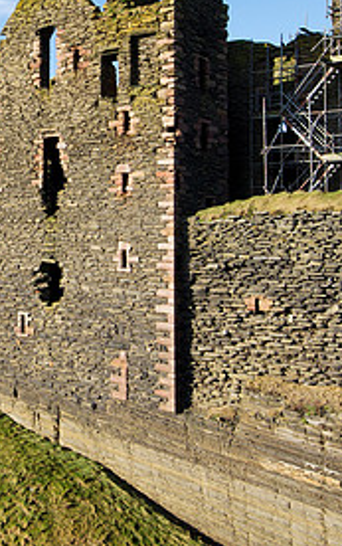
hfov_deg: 22.9
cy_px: 201
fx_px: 804
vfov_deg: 37.3
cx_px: -12
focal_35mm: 54
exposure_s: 1/200
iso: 800
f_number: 20
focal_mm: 24
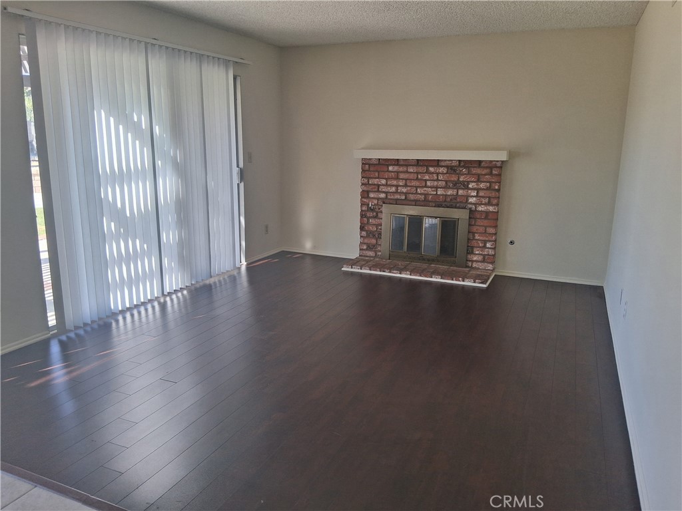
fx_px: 512
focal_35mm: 26
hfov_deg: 67.3
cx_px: 341
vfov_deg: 53.1
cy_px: 256
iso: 40
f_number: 1.8
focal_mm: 3.98
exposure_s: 1/120
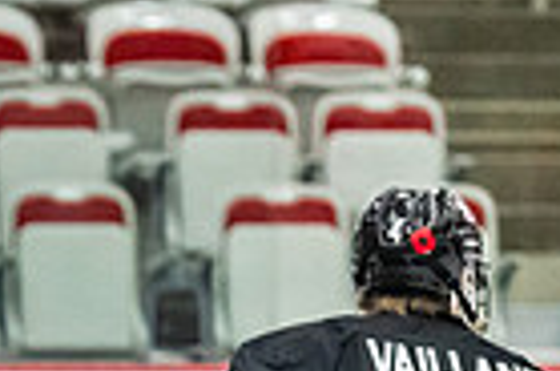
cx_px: -306
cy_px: 963
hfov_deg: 3.4
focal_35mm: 597
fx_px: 9265
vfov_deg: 2.3
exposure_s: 1/640
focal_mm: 112
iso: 3200
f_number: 2.8
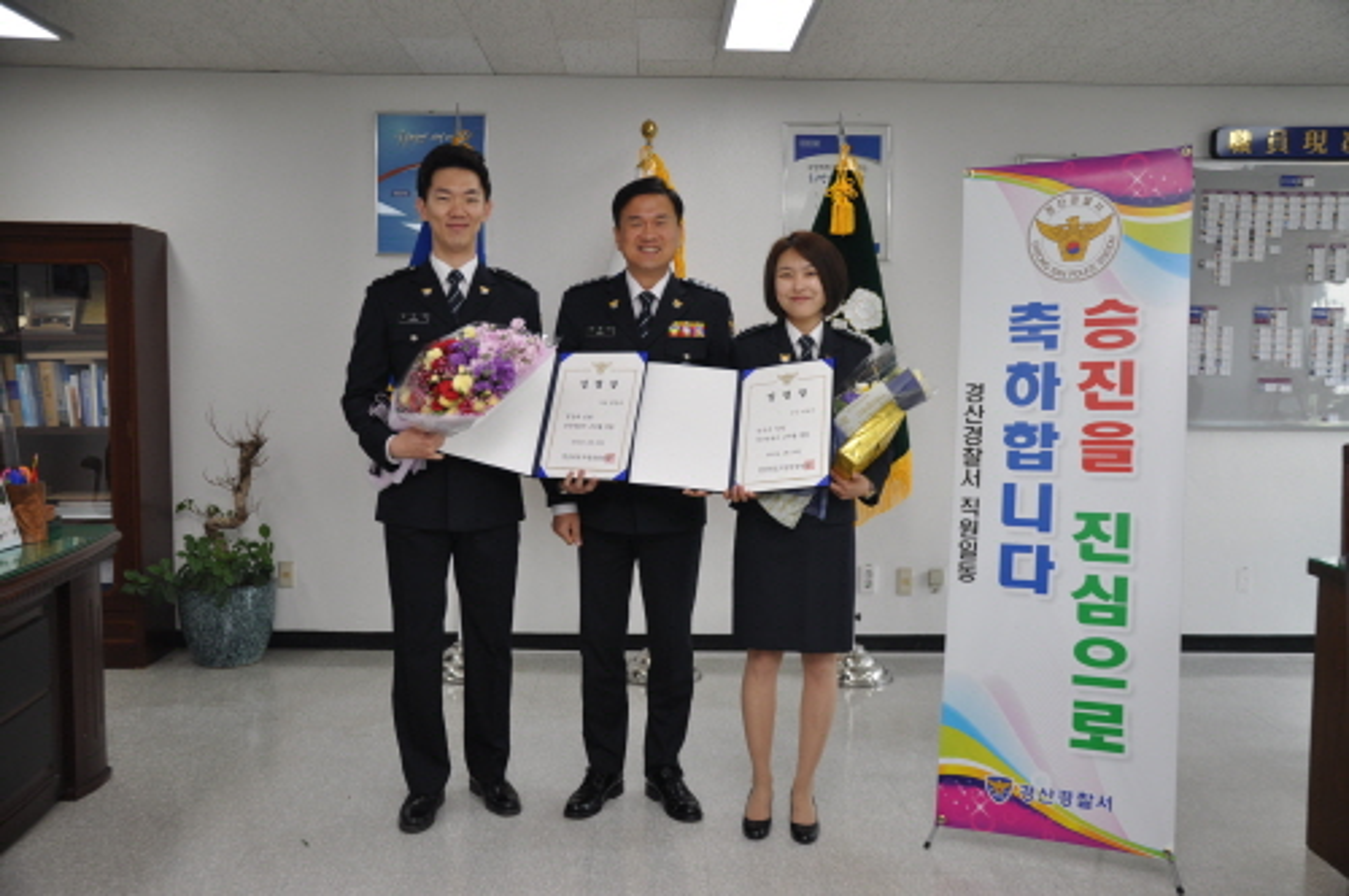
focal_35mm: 33
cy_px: 448
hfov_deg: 57.3
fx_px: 1235
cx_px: 674
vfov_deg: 39.9
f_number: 4.5
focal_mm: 22
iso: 250
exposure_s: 1/80
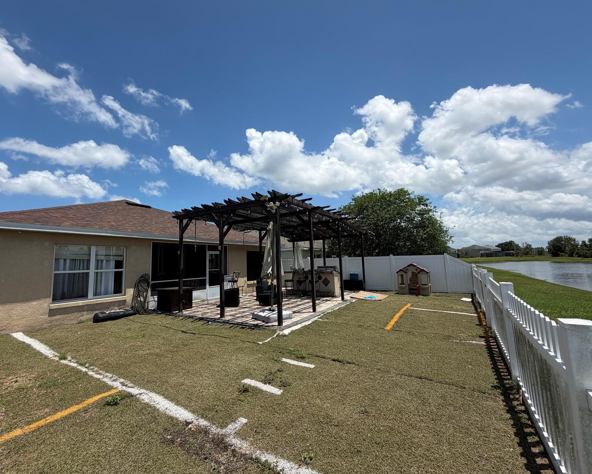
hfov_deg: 96.7
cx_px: 283
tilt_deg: +5.6
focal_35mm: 15
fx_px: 263
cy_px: 231
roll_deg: +2.7
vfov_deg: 84.0
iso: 20
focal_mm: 2.22
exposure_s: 1/1145
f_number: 2.2
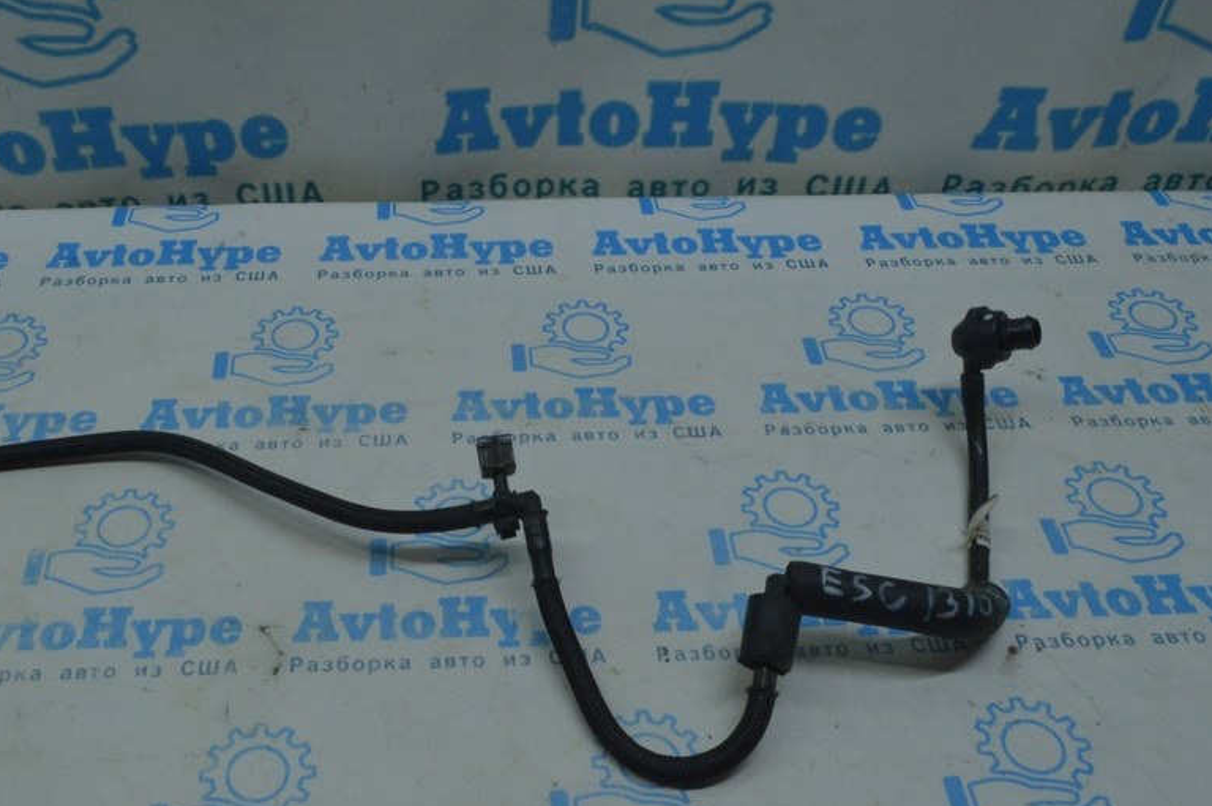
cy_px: 455
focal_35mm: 36
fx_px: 1211
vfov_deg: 36.8
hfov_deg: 52.5
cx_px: 437
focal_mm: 18
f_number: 22
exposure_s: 1/40
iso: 1600
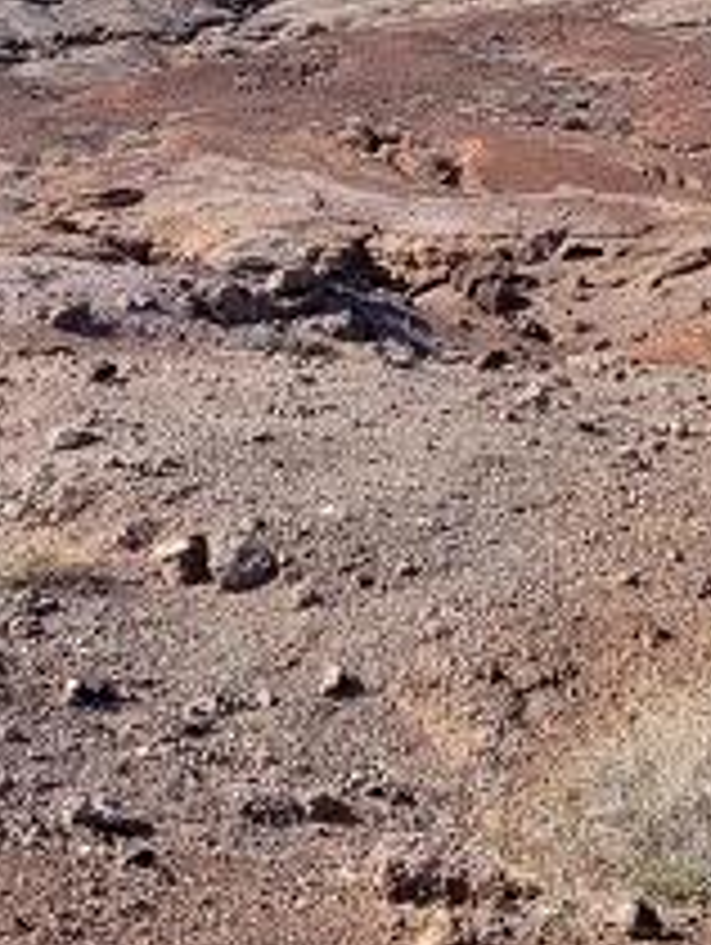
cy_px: -315
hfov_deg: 15.0
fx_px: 2706
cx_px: 270
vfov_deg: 18.3
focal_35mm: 99
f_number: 1.8
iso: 40
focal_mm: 5.4
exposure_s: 1/1863
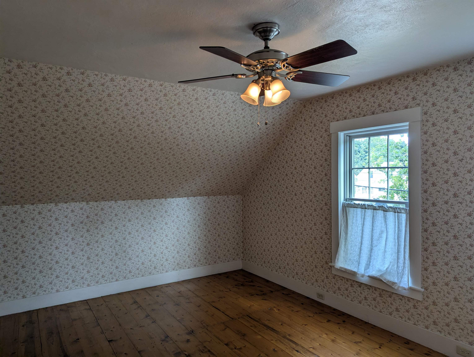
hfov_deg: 71.5
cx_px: 237
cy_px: 178
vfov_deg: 56.9
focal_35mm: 24
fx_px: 329
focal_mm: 6.81
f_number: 1.85
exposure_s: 1/120
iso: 71
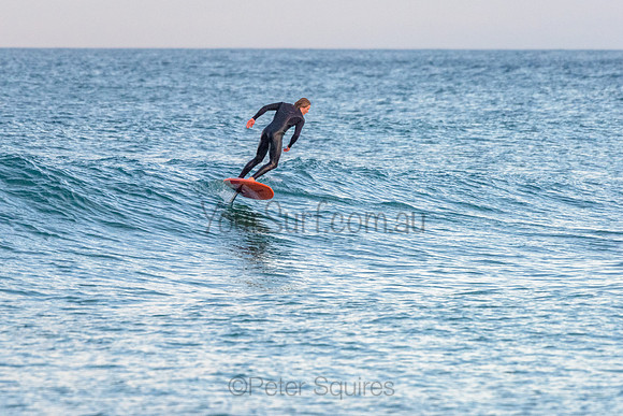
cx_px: 245
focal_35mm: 441
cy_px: 165
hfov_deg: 4.7
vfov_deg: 3.1
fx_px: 7636
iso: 2200
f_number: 5.6
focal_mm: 360
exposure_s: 1/2000
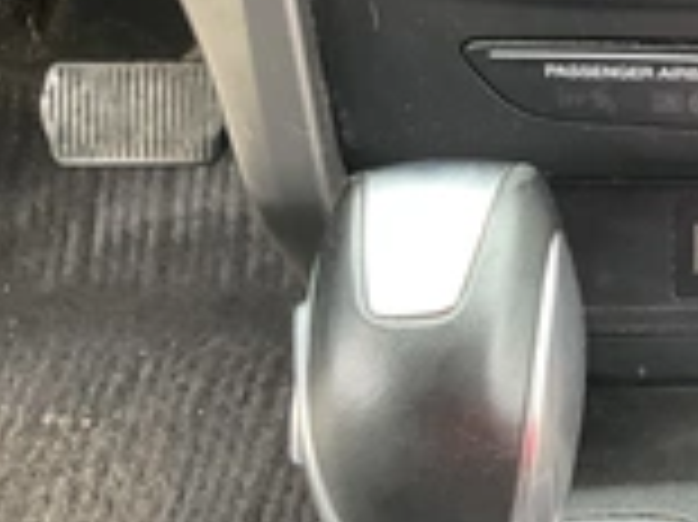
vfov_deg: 19.2
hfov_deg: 23.5
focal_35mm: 75
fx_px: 1511
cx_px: 860
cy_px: 27
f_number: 1.8
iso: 160
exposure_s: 1/60
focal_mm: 3
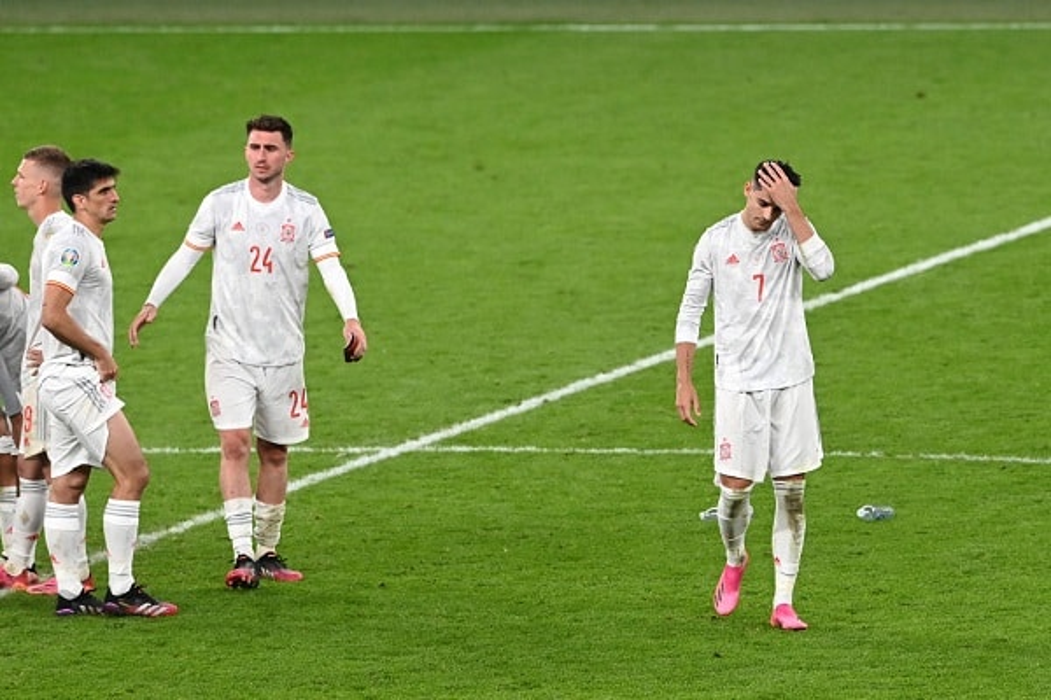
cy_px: 350
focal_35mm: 400
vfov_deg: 3.4
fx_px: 11677
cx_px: 526
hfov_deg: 5.2
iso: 4000
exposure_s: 1/1250
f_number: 4.5
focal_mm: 400
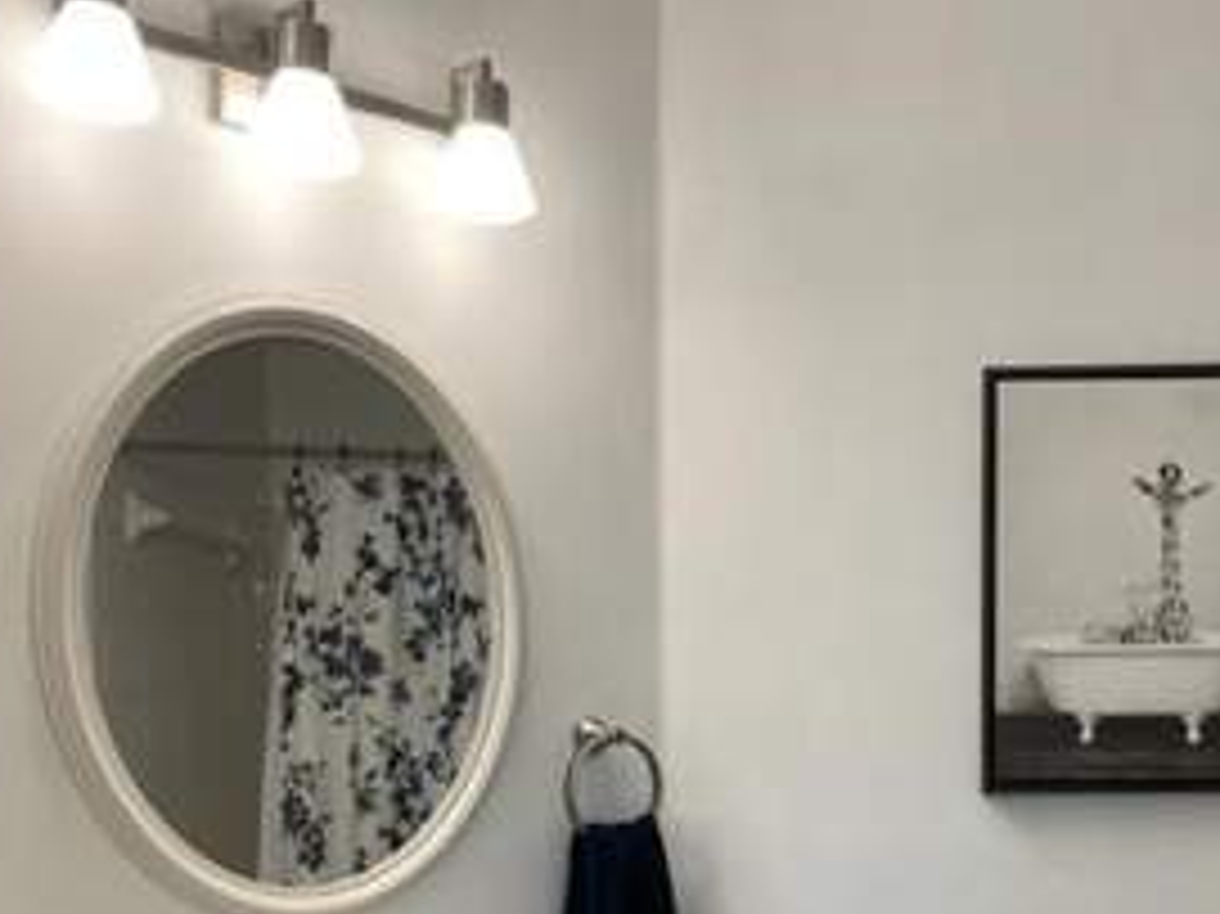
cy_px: 806
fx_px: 1620
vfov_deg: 30.3
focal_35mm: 46
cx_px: 869
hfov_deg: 40.4
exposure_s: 1/120
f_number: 1.6
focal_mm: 4.2
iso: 100
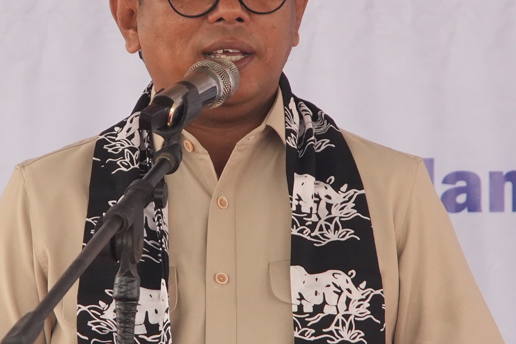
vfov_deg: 2.4
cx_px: 210
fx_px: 8241
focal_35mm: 575
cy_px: 214
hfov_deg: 3.6
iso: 1600
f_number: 6.3
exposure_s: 1/320
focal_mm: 160
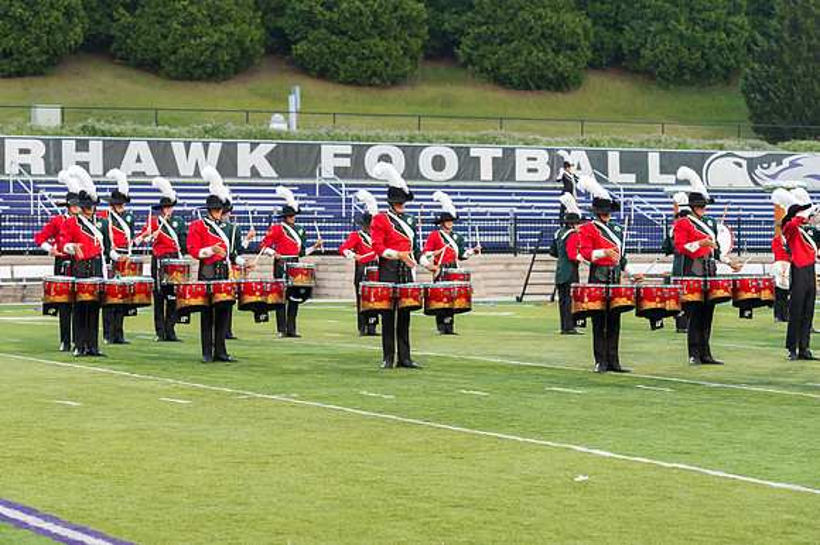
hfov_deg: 18.1
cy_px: 268
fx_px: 2569
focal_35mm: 113
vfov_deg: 12.1
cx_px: 399
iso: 3200
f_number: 5
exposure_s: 1/640
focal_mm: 102
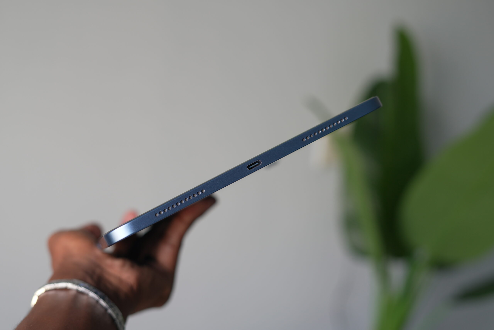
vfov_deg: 27.0
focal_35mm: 50
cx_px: 247
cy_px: 165
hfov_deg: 39.6
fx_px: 686
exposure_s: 1/100
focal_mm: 50
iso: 320
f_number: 3.5
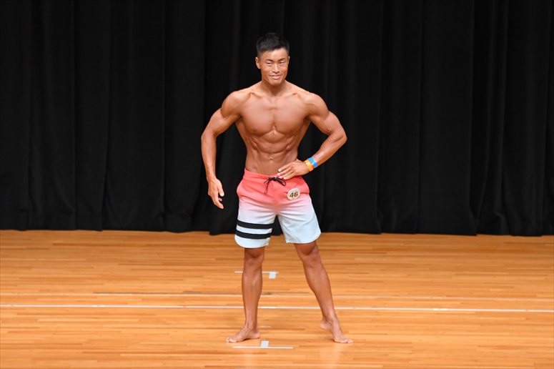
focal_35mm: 270
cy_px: 184
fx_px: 4153
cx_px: 277
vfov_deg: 5.1
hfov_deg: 7.6
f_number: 5.6
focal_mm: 180
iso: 4000
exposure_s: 1/400
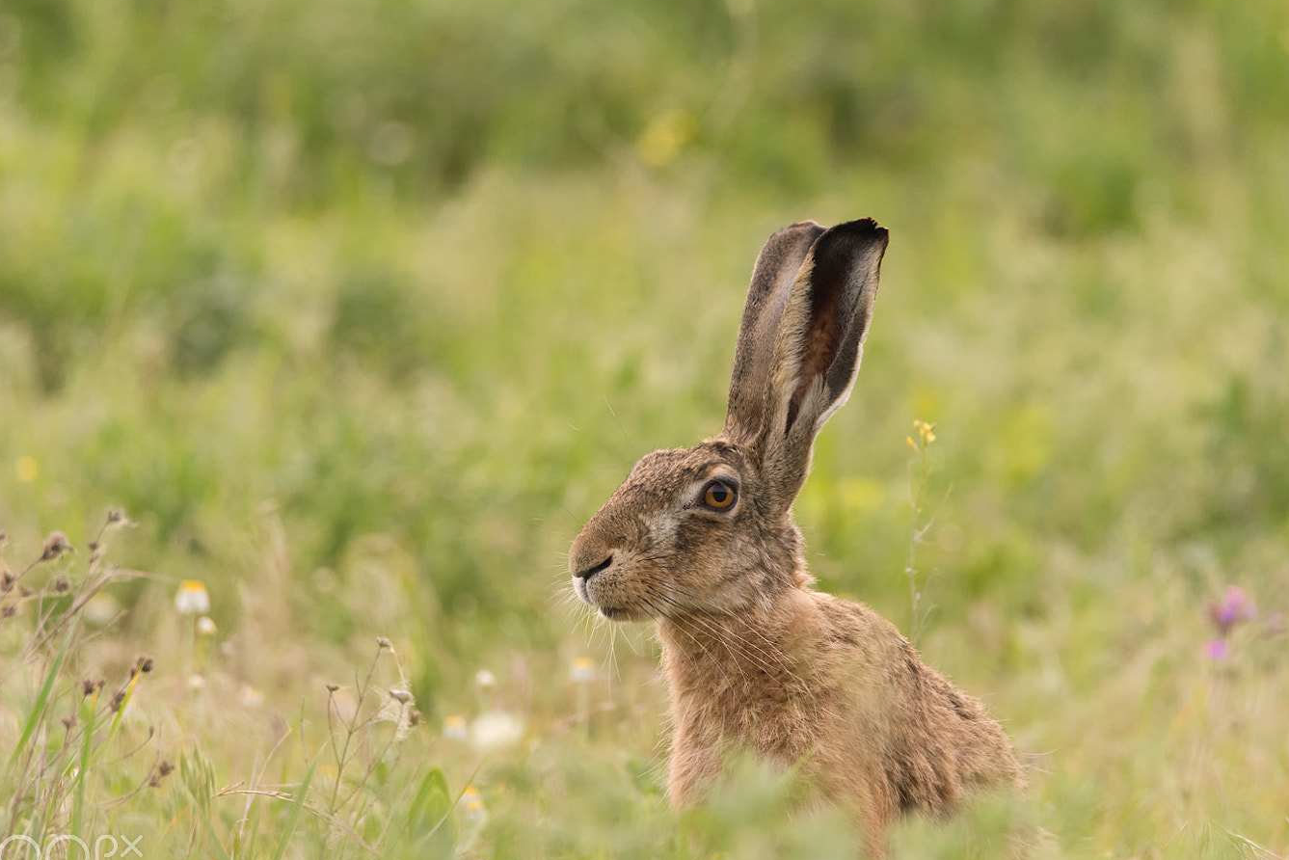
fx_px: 38568
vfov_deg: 1.3
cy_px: 469
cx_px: 675
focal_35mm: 1077
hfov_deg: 1.9
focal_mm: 600
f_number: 6.3
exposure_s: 1/1000
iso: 1000
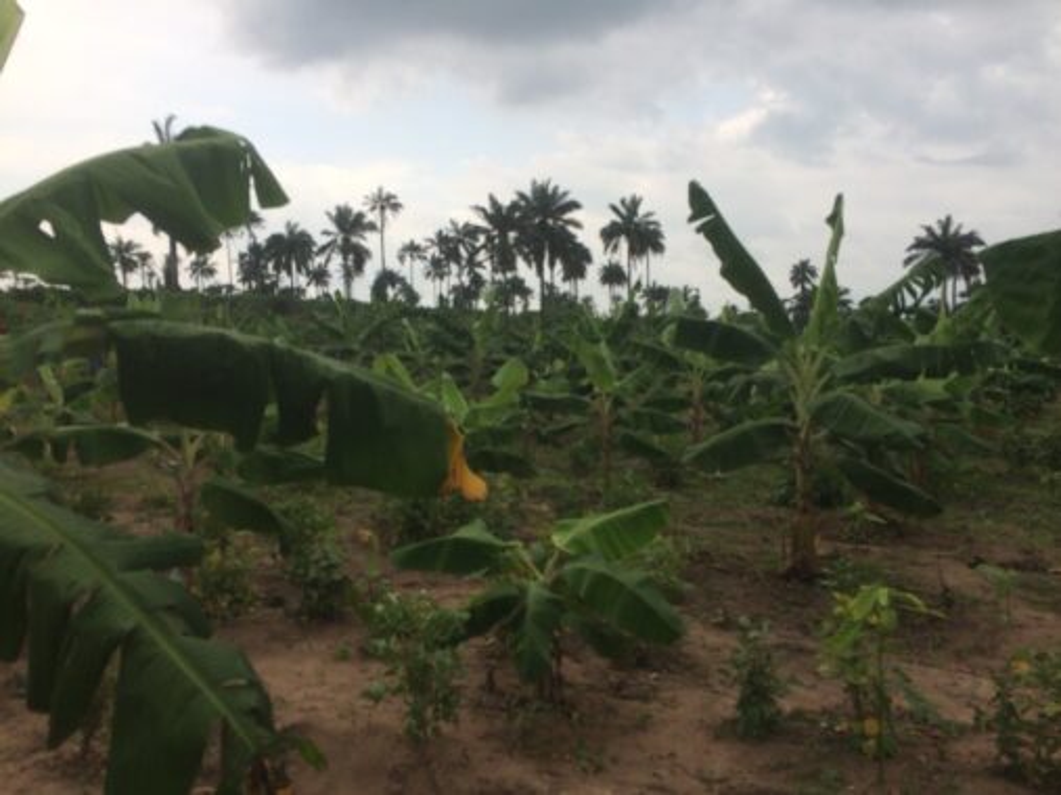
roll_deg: +1.3
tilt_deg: -9.5
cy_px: 398
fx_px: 889
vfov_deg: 48.2
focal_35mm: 29
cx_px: 530
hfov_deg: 61.7
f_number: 2.2
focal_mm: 4.15
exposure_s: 1/912
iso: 32
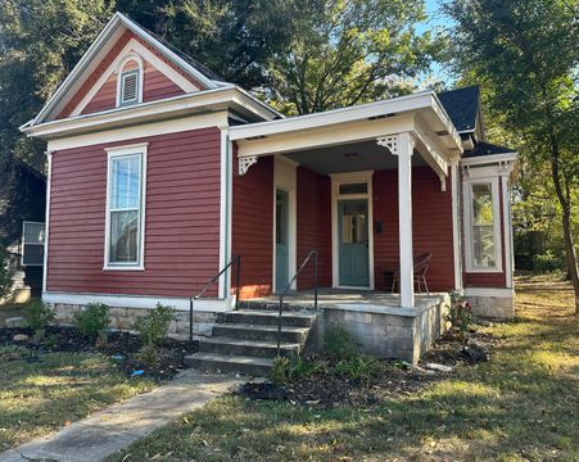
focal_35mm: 26
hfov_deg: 66.1
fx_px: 445
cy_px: 229
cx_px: 299
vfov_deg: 54.9
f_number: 1.78
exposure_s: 1/611
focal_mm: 6.86
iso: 80
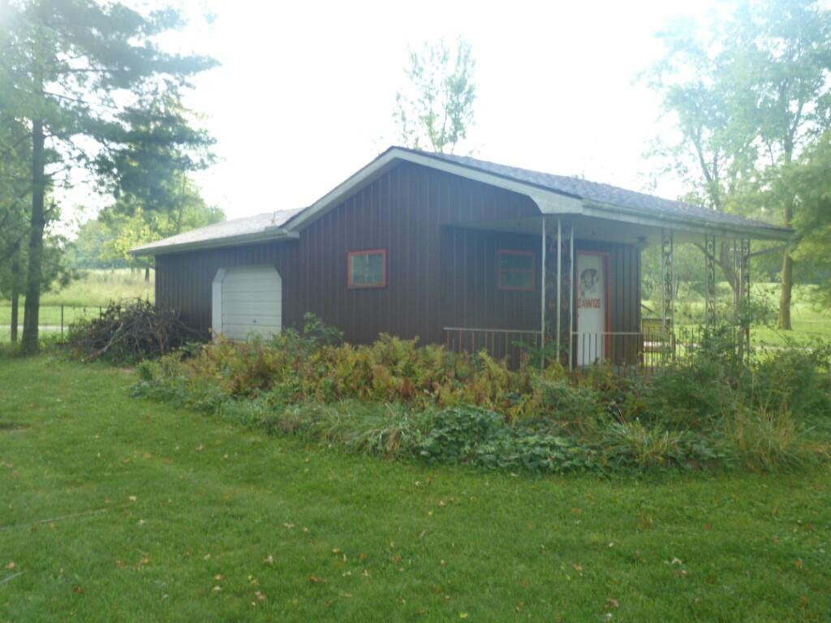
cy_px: 312
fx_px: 792
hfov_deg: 55.4
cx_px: 416
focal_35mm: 33
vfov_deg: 42.9
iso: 80
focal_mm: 5.9
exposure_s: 1/60
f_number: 3
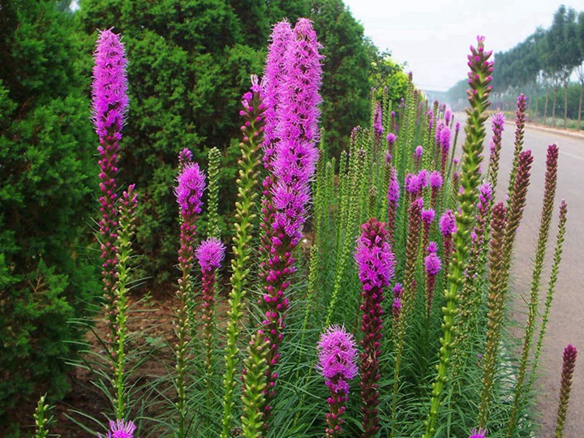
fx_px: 776
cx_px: 292
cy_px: 219
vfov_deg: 31.5
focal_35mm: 46
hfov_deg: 41.2
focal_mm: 9.86
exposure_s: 1/500
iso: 80
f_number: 2.9
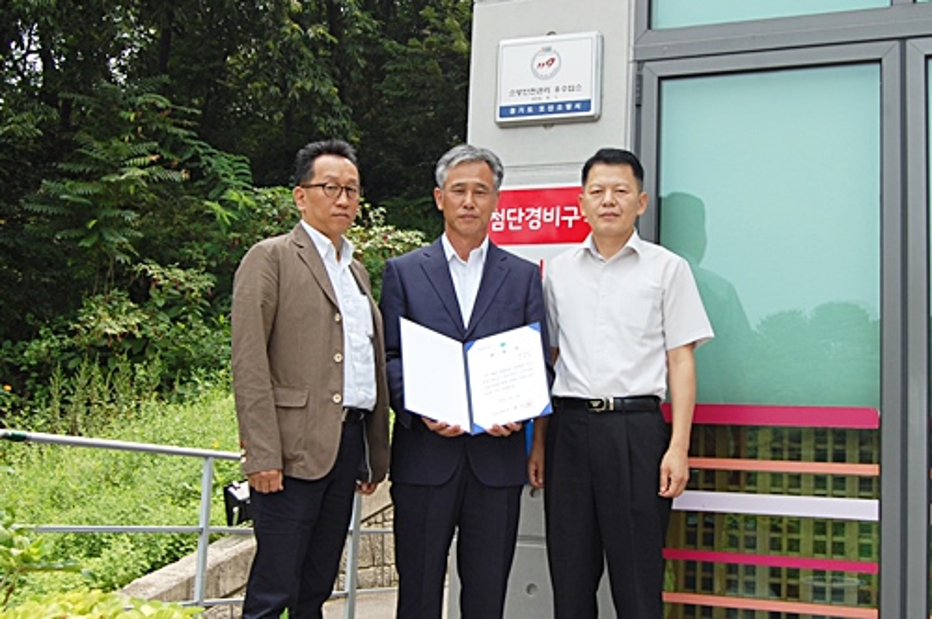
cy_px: 310
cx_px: 466
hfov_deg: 49.6
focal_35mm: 39
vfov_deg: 34.1
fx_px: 1008
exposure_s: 1/250
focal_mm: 26
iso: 200
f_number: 8
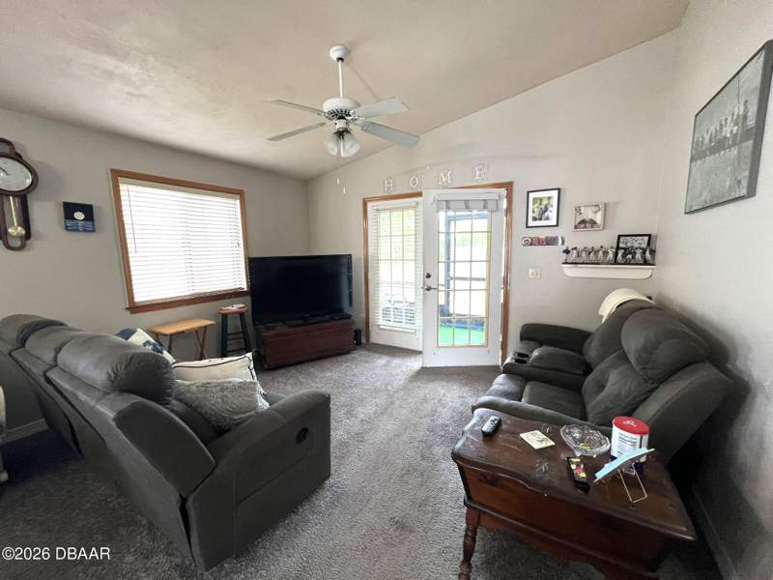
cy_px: 290
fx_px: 290
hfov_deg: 106.2
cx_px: 386
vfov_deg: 89.9
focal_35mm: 13
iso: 200
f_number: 1.8
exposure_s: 1/60
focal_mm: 1.57
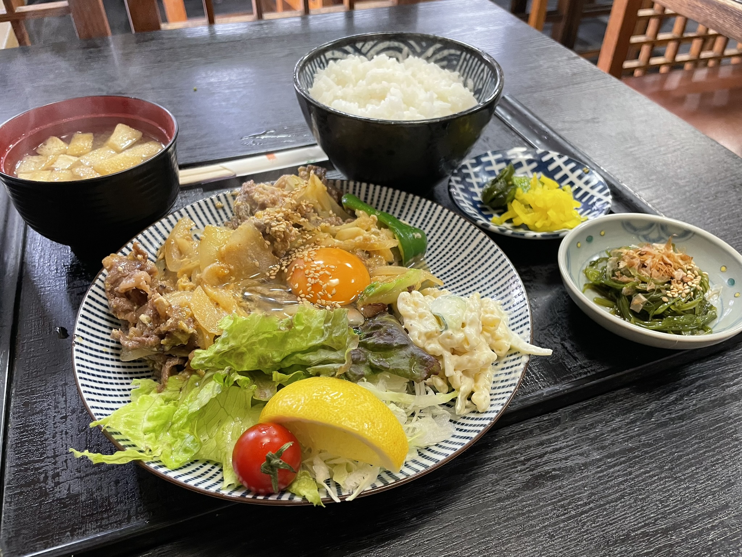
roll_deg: -1.3
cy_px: 278
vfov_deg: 53.1
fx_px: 557
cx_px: 371
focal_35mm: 26
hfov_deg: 67.3
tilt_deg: -44.5
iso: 250
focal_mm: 4.2
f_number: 1.6
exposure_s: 1/50
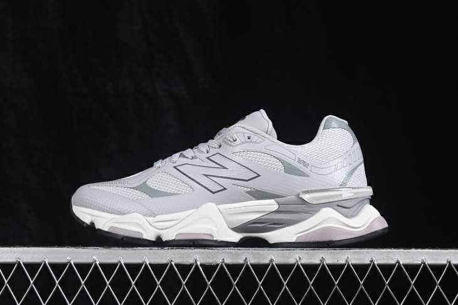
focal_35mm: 75
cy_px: 152
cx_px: 229
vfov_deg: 18.2
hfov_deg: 27.0
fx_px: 954
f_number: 7.1
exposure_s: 1/80
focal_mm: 50
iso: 160
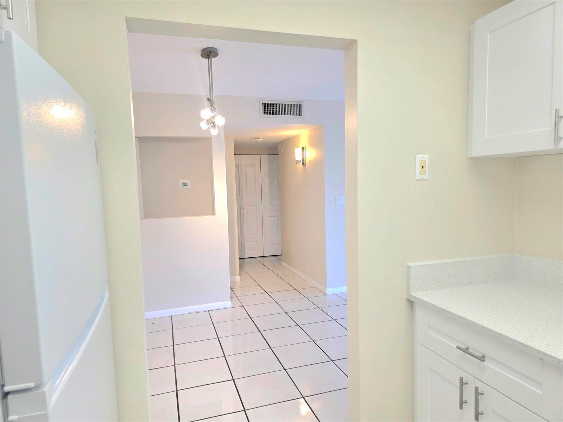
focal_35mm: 23
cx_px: 282
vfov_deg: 58.9
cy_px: 211
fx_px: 374
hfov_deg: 73.9
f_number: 1.7
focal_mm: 6.3
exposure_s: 1/120
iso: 80
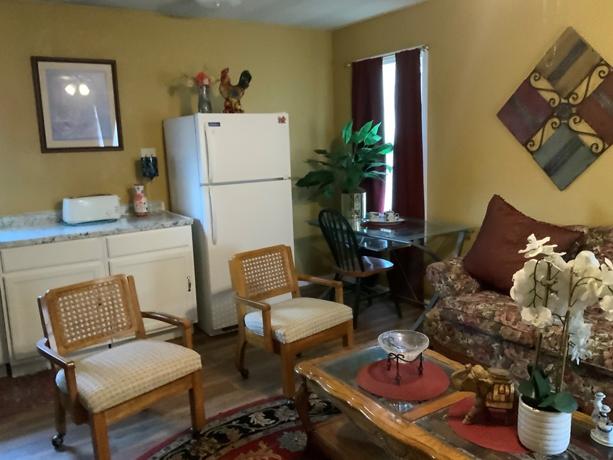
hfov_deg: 60.0
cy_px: 229
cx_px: 314
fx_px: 531
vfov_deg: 46.8
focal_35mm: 30
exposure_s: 1/24
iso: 500
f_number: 1.8
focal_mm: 3
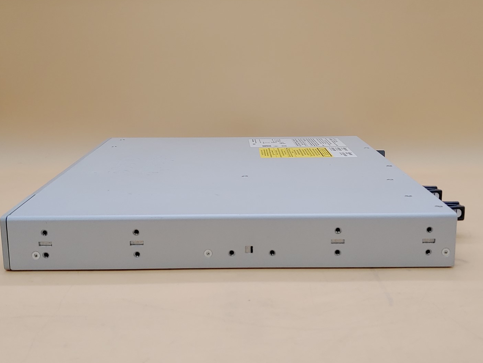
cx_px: 236
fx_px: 628
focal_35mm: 45
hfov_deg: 42.1
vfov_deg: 32.2
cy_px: 181
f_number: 1.8
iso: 50
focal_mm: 4.36
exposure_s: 1/120
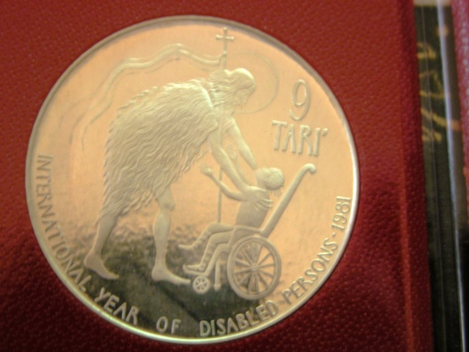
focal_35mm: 107
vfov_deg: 13.8
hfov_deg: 18.4
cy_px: 176
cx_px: 234
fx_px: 1450
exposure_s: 1/4.1
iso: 200
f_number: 3.7
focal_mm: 27.3
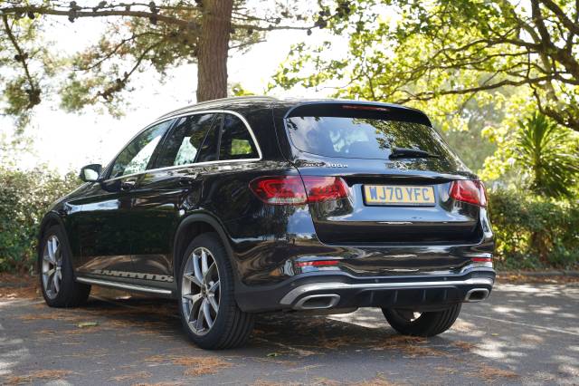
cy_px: 193
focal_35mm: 61
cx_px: 290
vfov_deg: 22.2
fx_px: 984
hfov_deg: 32.8
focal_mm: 61.2
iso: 200
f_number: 4
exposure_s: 1/80
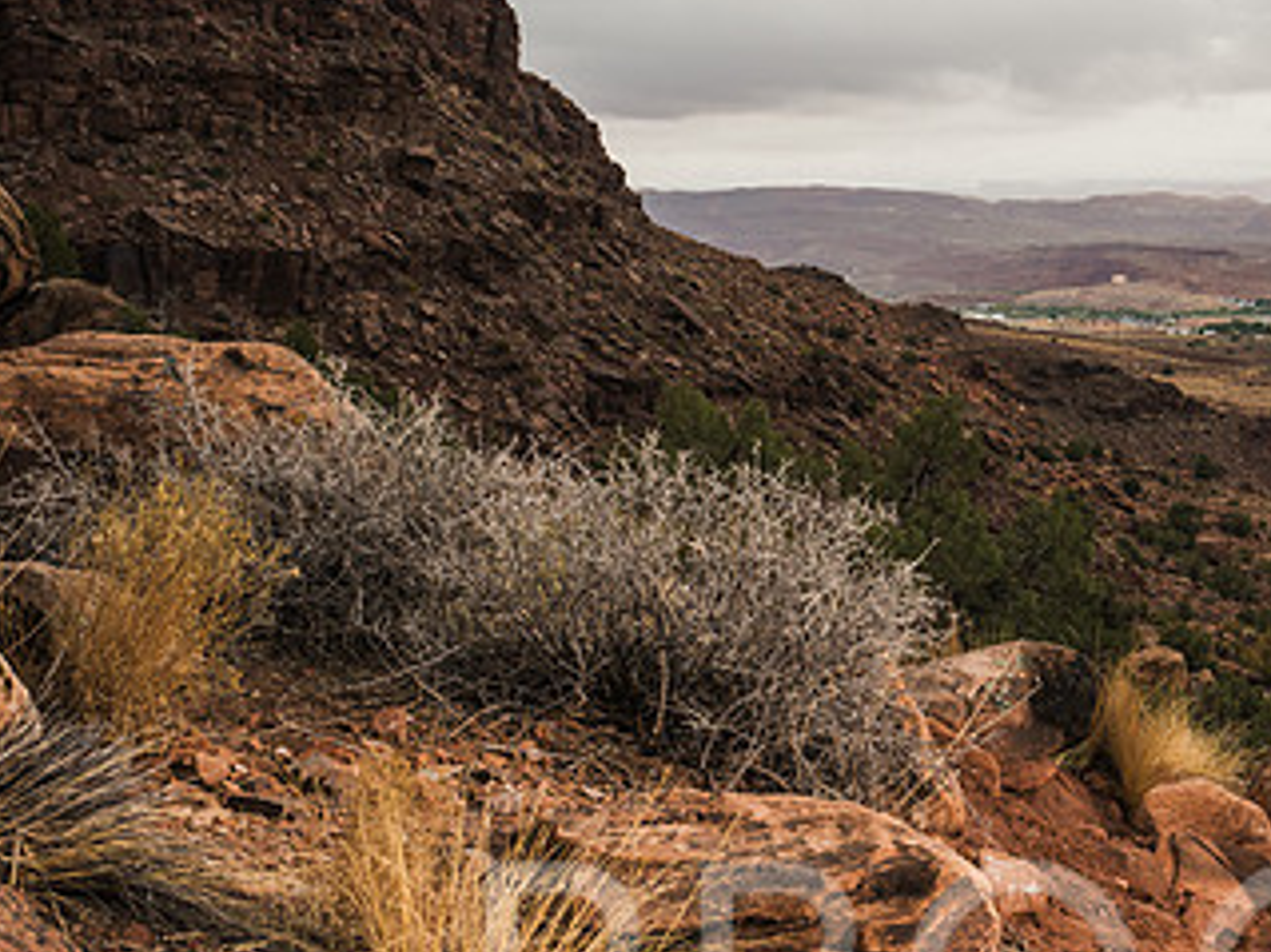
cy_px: 520
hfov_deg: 32.7
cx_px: 1056
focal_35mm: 57
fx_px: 2092
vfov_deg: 25.6
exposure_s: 1/320
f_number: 6.3
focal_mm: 32
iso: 200
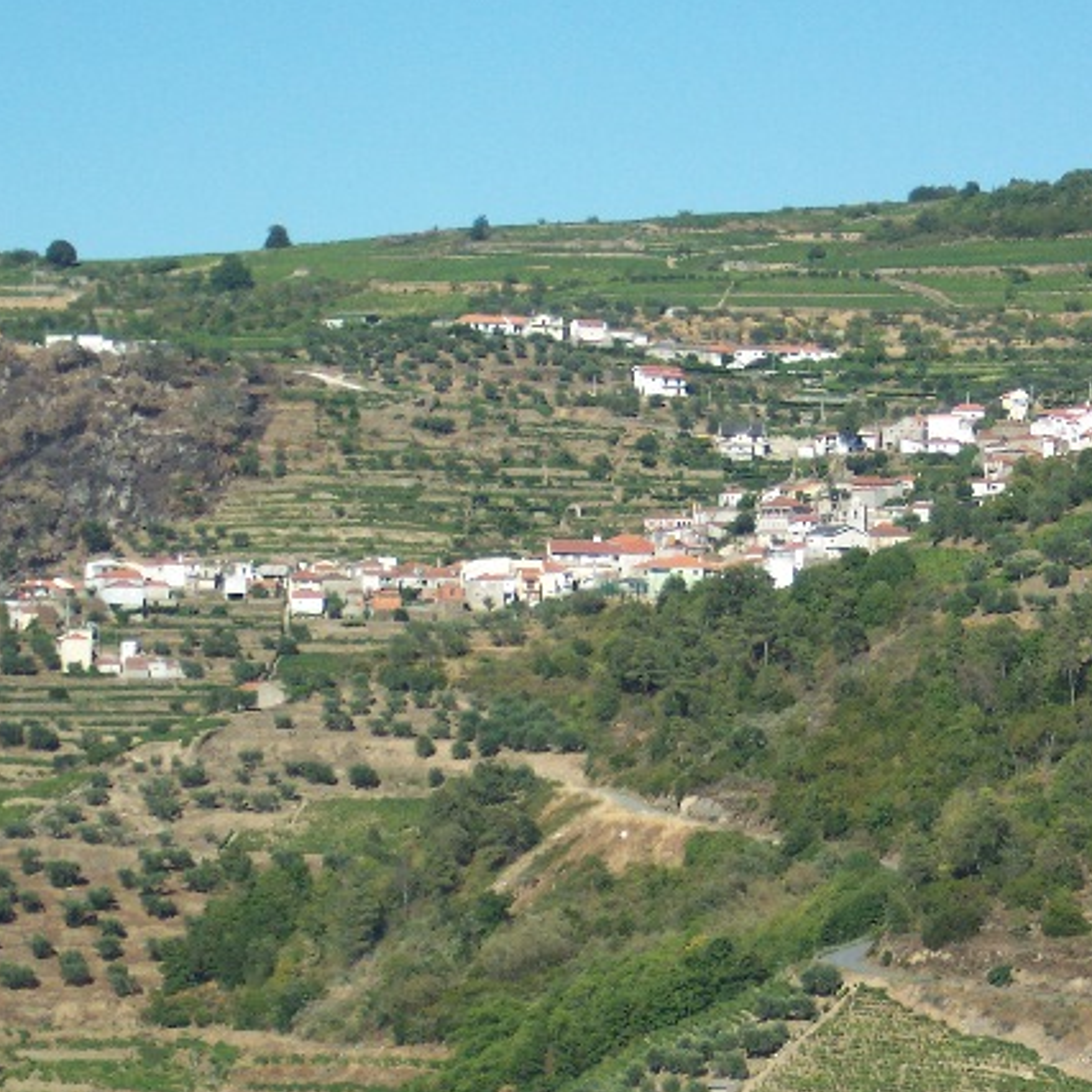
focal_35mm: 189
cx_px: 921
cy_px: 588
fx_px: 6745
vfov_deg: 9.3
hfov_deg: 9.2
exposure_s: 1/700
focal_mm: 24
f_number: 4.8
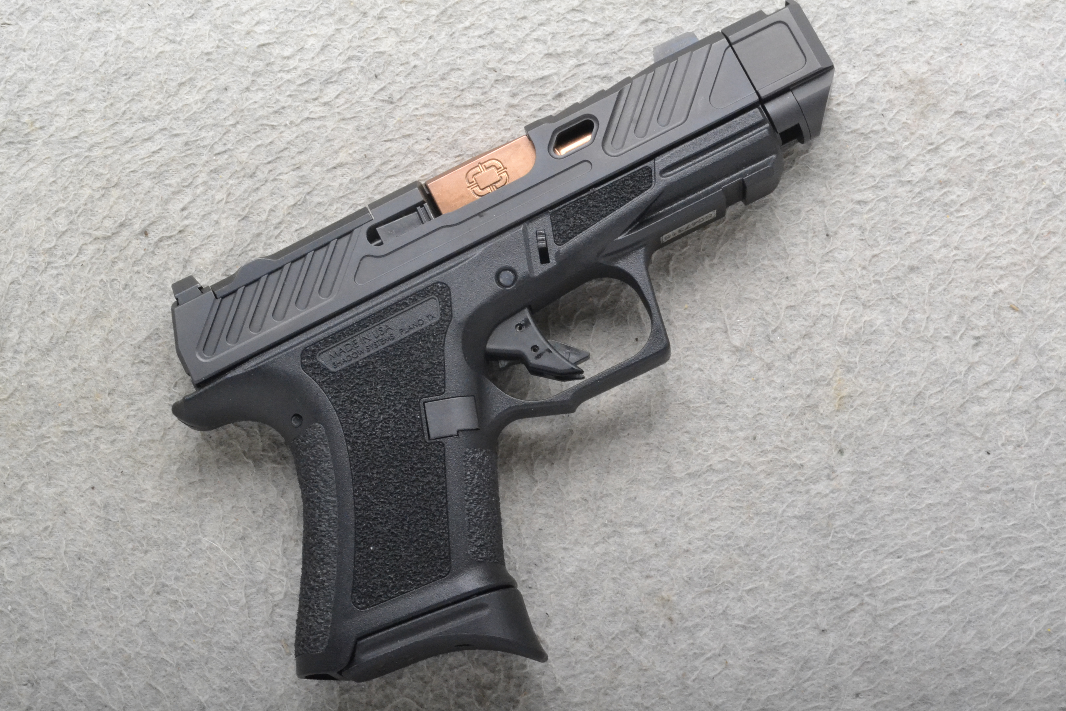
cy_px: 356
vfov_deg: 18.2
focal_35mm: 75
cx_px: 533
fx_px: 2221
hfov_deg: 27.0
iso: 3200
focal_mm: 50
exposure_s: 1/160
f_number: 20
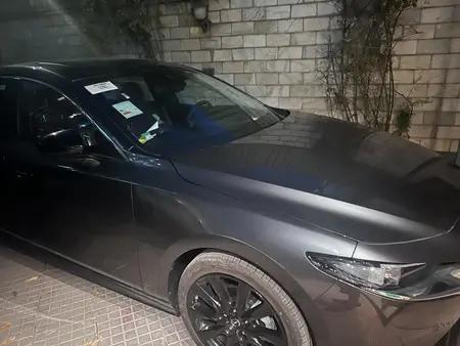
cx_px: 230
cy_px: 173
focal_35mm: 26
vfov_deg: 53.1
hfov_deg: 67.3
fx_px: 346
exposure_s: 1/5
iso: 800
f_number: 1.5
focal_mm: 5.7
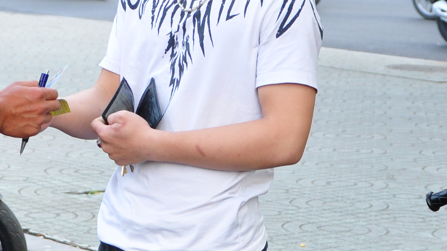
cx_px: 176
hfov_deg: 13.8
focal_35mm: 156
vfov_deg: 7.8
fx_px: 1849
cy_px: 106
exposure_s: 1/200
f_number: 4.2
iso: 400
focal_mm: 32
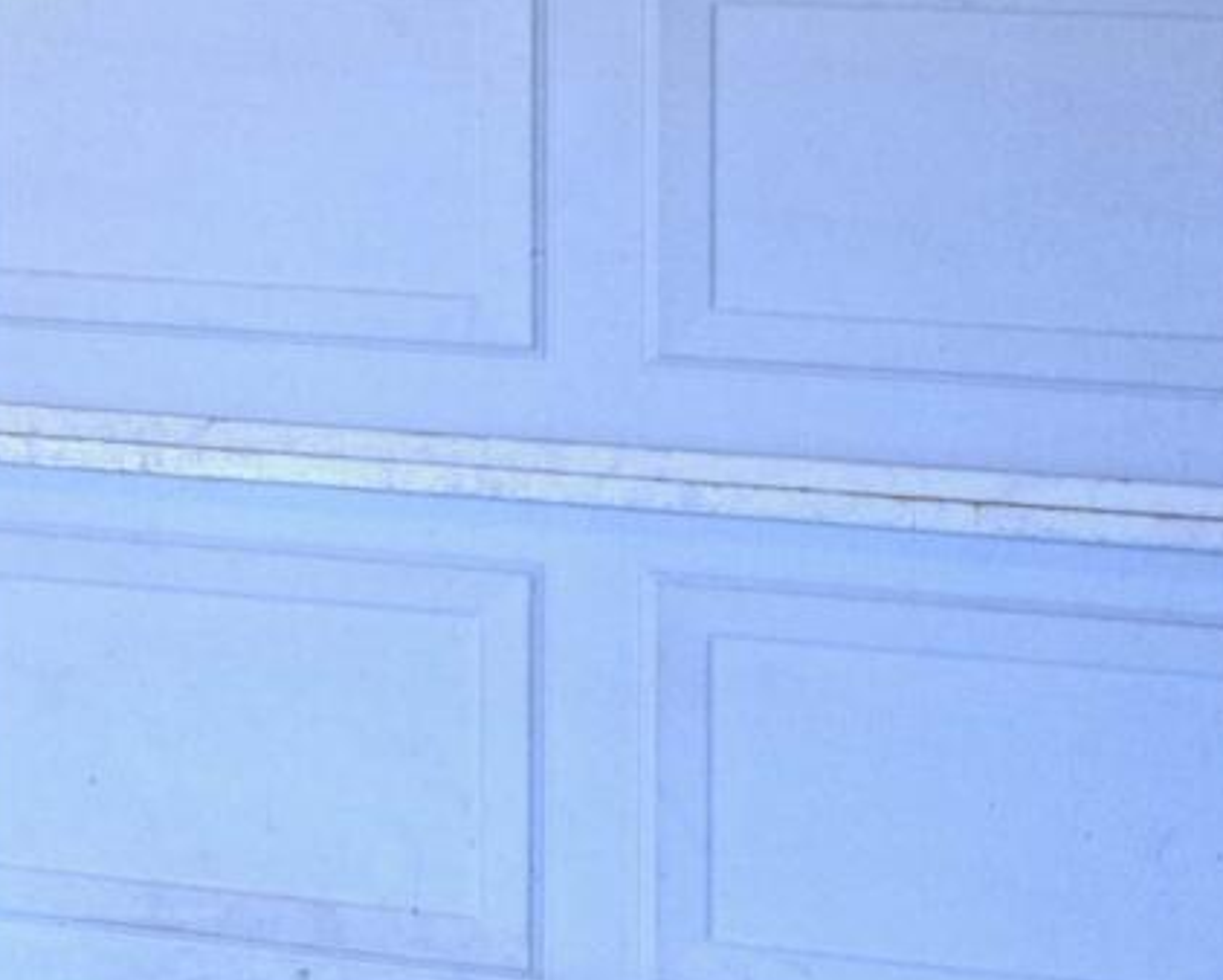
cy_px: -310
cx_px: -2087
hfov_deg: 9.9
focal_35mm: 160
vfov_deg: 9.5
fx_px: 5794
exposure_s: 1/200
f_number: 9
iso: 2000
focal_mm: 24
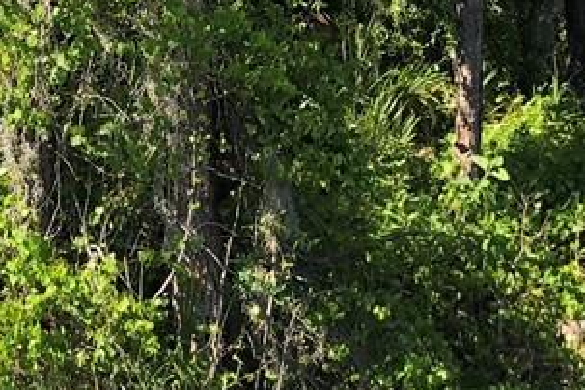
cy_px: 164
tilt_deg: -1.7
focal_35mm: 154
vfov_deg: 8.9
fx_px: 2502
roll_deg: +0.8
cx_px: 245
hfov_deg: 13.3
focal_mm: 3.99
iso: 20
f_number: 1.8
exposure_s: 1/398
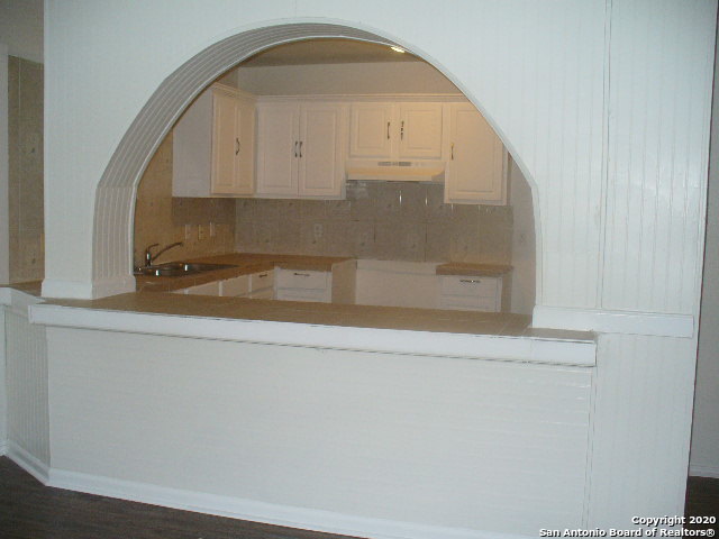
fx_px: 769
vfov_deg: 38.7
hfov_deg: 50.1
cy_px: 270
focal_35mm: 37
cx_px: 360
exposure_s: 1/60
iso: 150
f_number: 2.8
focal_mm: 6.1
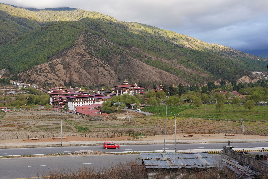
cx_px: 134
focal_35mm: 24
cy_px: 90
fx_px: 179
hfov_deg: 73.7
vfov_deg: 53.1
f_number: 5
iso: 100
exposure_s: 1/100
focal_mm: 24
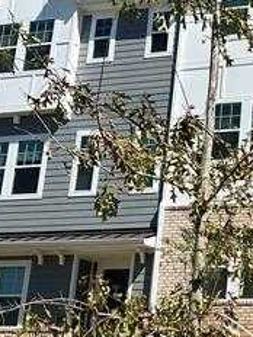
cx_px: 356
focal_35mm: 86
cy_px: 115
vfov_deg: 22.7
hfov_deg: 16.0
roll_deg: -3.0
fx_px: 838
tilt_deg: +18.8
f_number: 1.5
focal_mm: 5.7
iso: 50
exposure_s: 1/4630
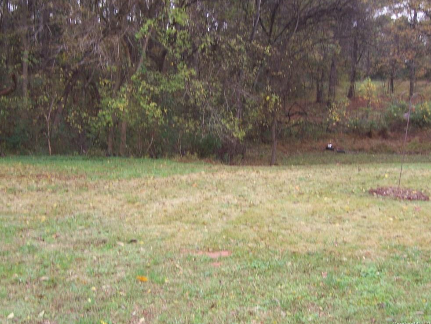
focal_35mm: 47
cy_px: 159
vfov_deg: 30.9
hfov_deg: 40.4
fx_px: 585
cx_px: 218
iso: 160
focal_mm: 7.7
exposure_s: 1/60
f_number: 3.2
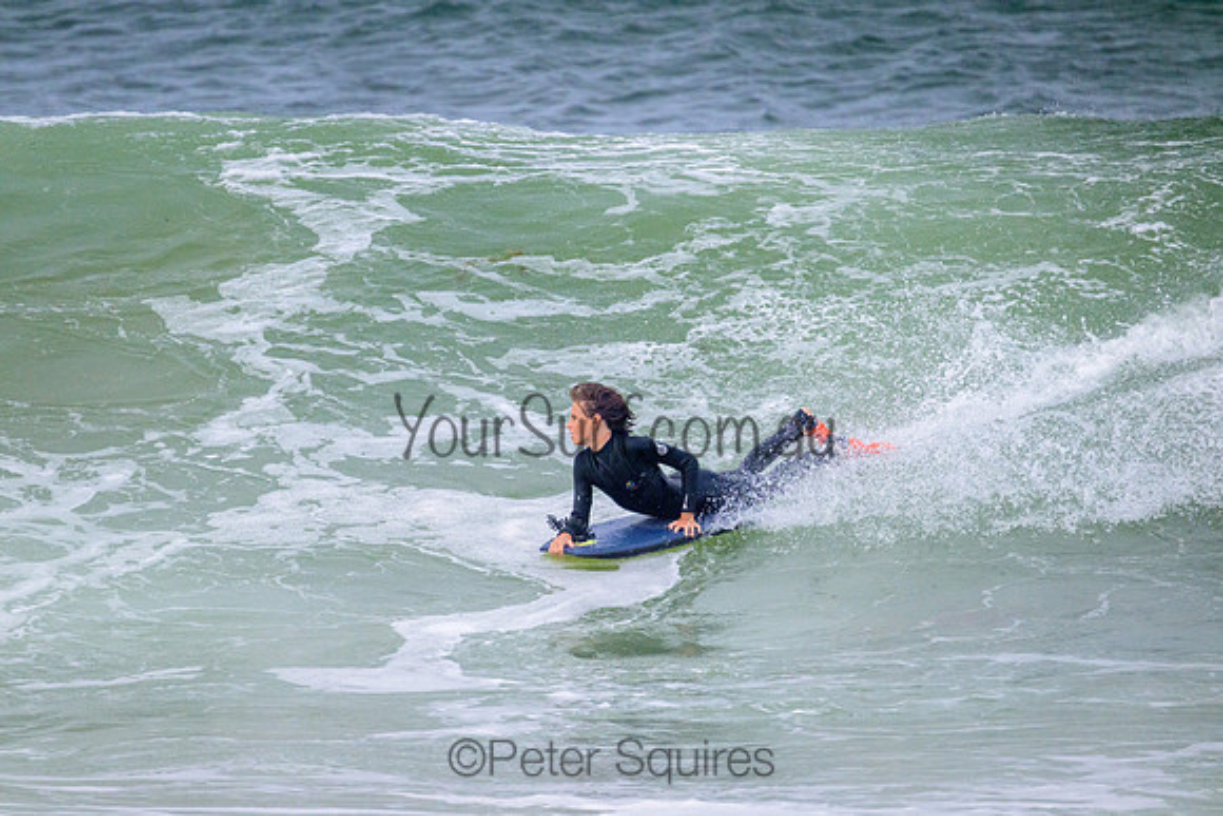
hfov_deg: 2.6
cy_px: 408
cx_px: 612
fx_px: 27183
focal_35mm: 800
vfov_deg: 1.7
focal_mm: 800
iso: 2200
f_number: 11
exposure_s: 1/2000
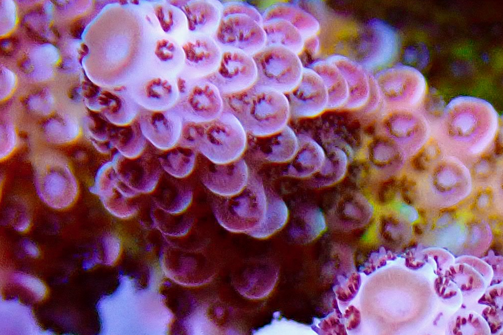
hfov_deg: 8.5
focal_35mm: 241
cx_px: 440
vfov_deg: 5.6
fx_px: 3367
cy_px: 538
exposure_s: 1/125
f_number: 5
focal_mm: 10.35
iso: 320
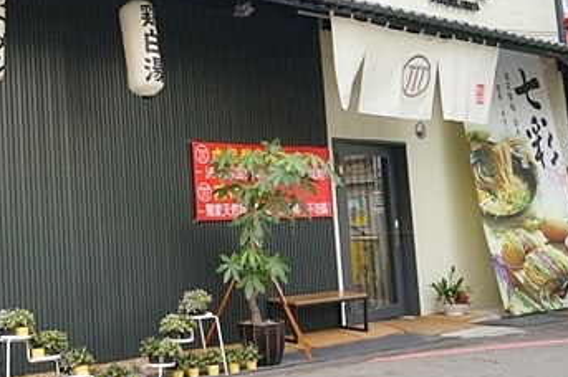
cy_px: 155
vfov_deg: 31.8
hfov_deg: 41.3
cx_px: 20
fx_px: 662
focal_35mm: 42
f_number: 5
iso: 1600
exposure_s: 1/1000
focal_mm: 18
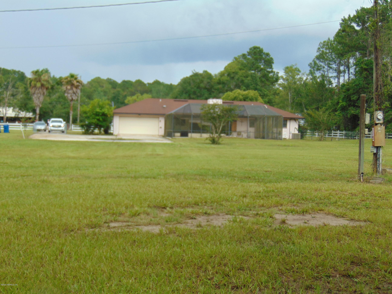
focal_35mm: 50
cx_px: 196
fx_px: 566
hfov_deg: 38.2
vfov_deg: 29.1
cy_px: 147
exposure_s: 1/400
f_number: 3.5
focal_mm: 9
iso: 80
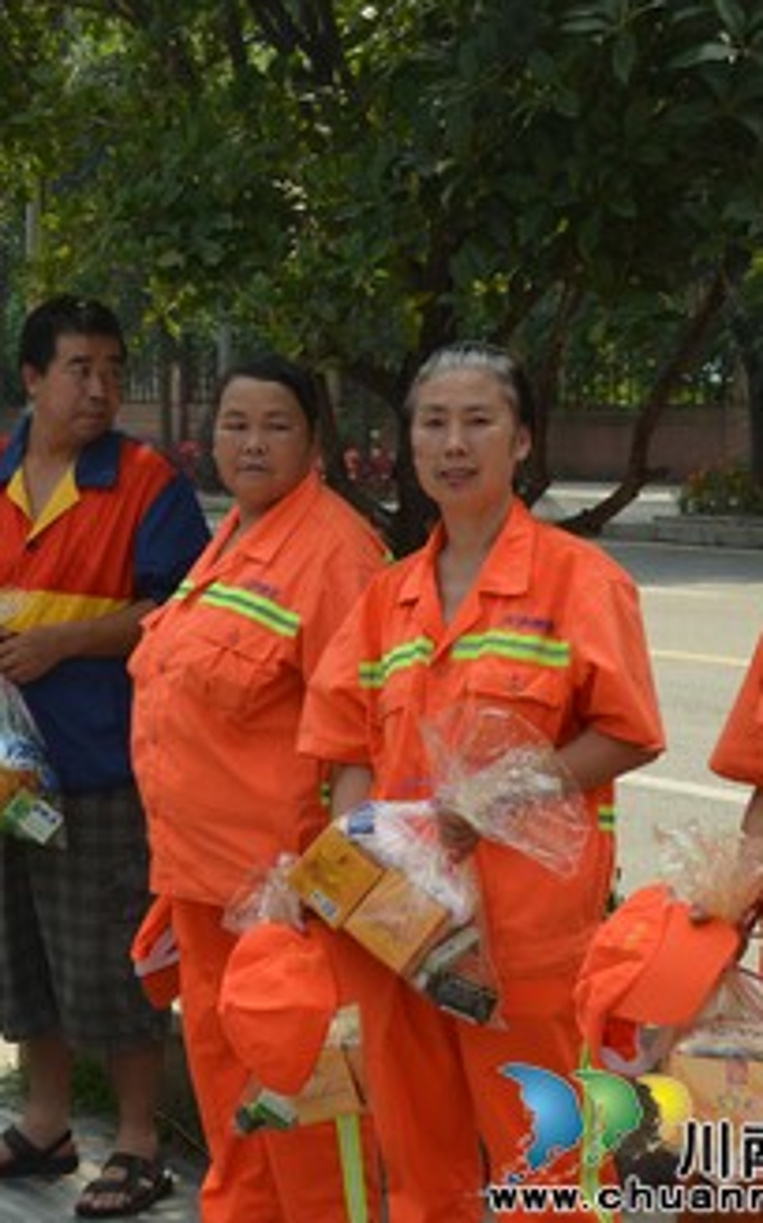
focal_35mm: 98
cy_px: 612
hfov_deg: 13.2
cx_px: 37
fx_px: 3265
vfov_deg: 21.2
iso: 180
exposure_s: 1/250
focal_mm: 42
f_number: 8
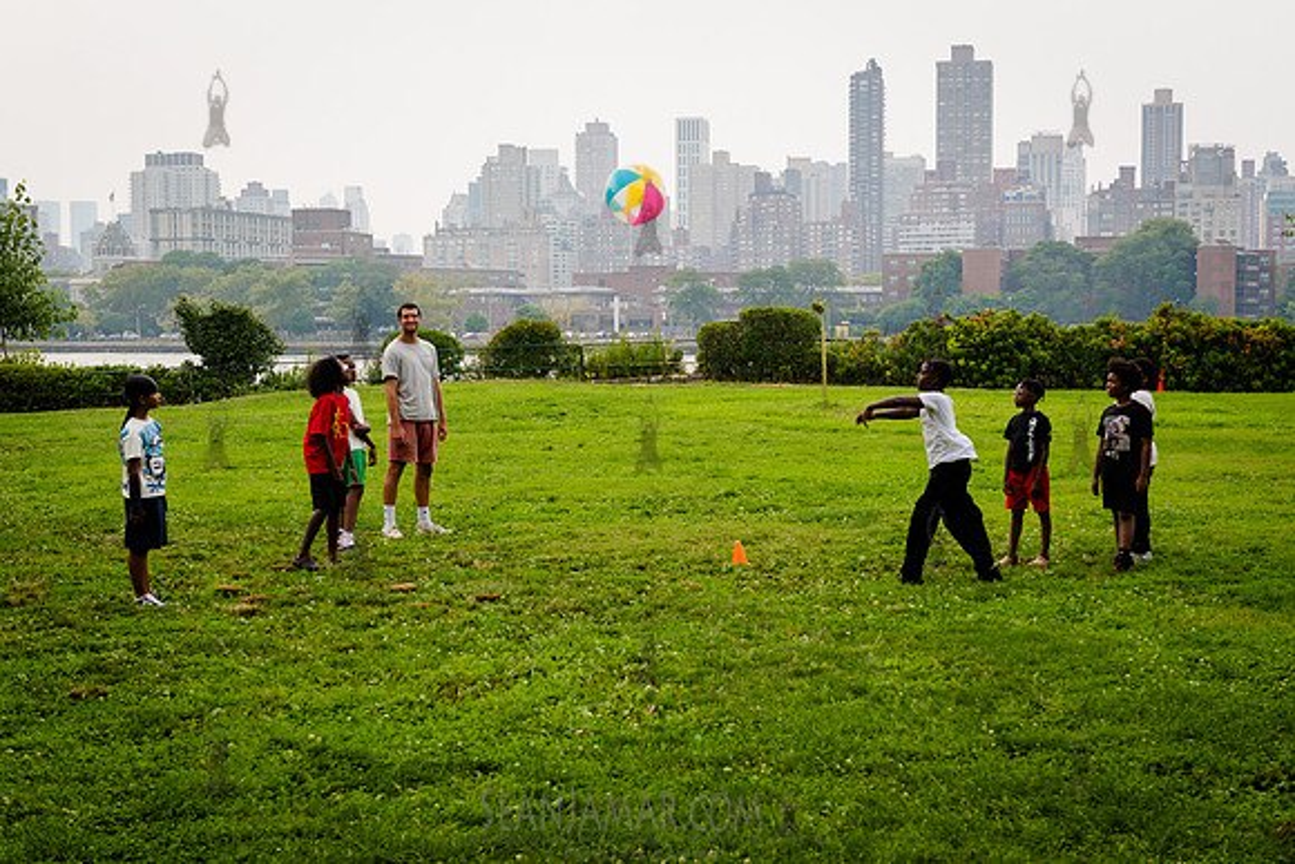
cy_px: 489
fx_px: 1969
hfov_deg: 36.4
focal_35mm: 55
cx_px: 677
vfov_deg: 24.7
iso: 200
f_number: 4
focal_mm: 48
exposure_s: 1/800
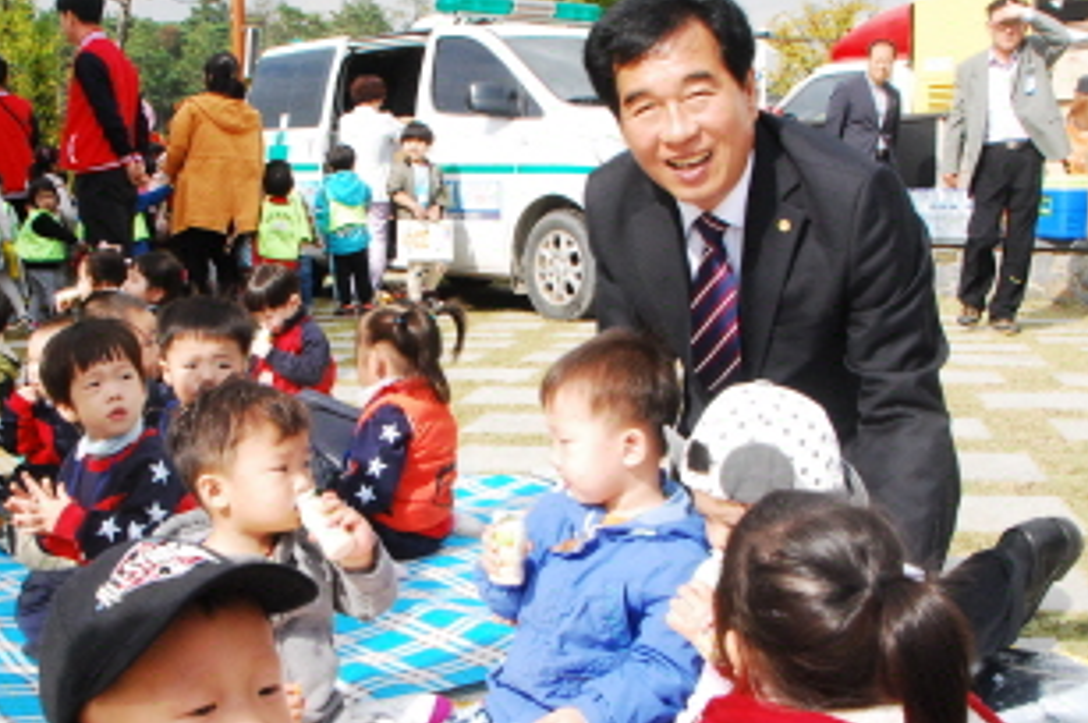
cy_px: 303
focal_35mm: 49
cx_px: 471
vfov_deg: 27.4
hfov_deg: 40.3
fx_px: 1479
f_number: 11
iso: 1250
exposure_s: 1/800
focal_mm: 20
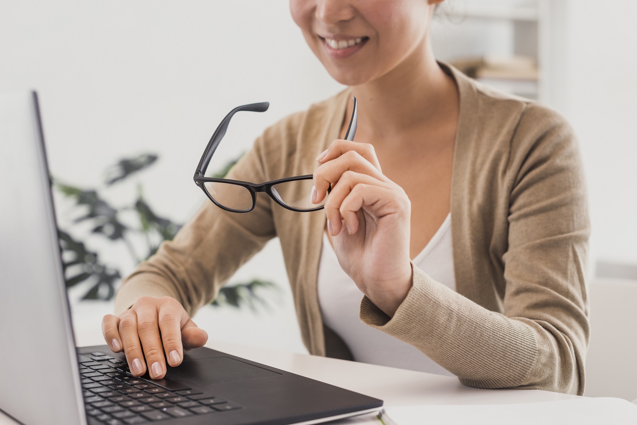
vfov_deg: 27.0
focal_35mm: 50
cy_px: 212
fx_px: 885
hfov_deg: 39.6
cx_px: 318
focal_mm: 50
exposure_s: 1/160
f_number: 4
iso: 320
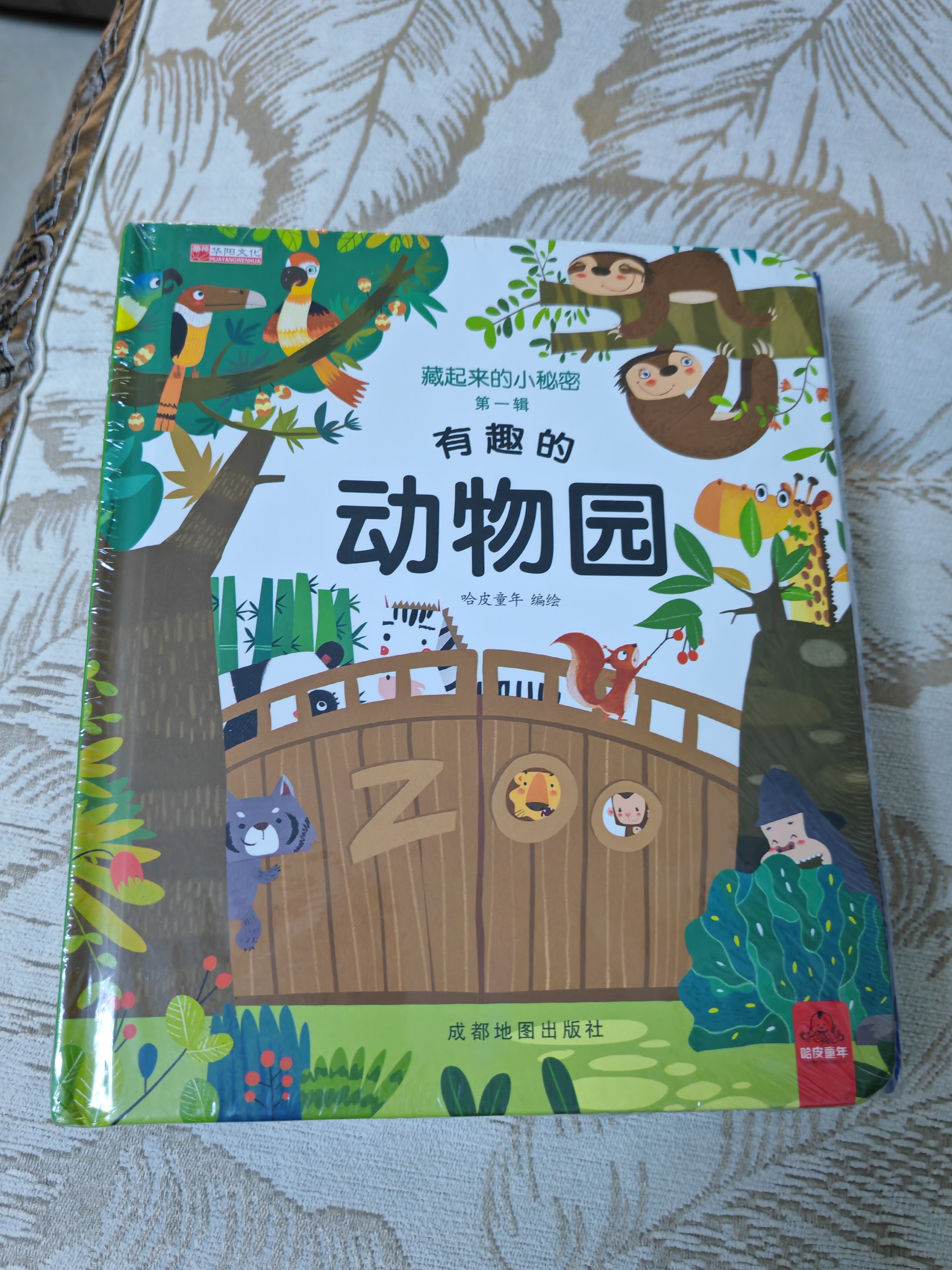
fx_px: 1027
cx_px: 482
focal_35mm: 28
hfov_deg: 49.7
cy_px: 650
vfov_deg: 63.4
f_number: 1.95
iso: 800
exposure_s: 1/33
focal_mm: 5.52
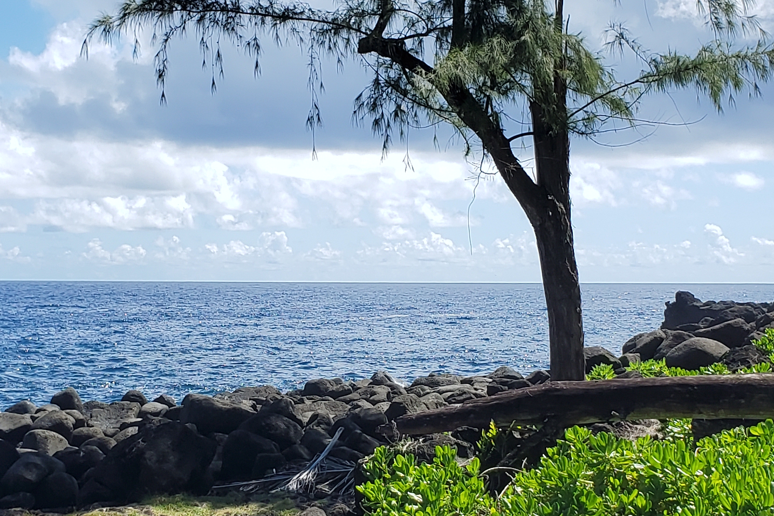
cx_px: 331
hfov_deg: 26.6
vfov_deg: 17.8
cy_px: 379
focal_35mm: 76
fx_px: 1634
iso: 50
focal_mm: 4.3
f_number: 2.4
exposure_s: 1/1478
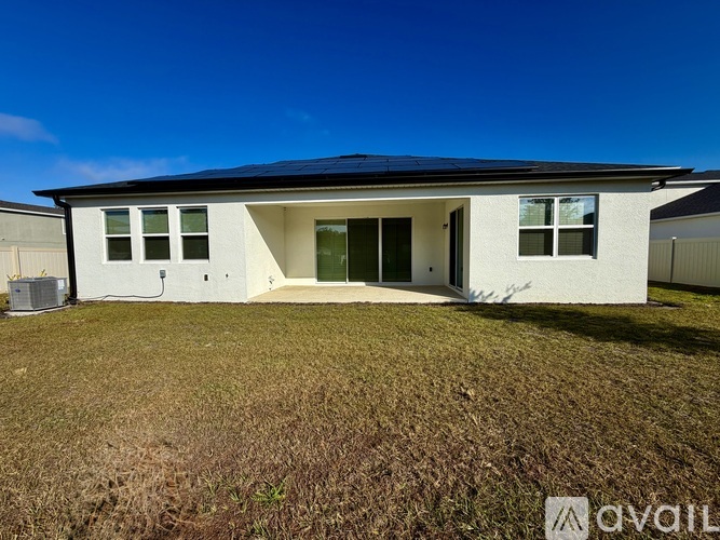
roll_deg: +0.7
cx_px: 360
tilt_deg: -3.1
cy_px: 270
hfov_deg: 102.1
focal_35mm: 14
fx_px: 291
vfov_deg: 85.7
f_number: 2.2
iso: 20
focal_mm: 2.22
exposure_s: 1/1189
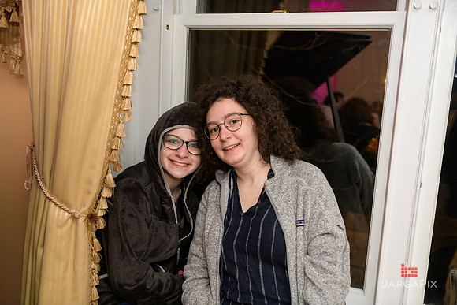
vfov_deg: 36.9
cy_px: 152
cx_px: 228
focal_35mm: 36
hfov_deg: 53.1
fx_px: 457
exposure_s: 1/125
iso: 800
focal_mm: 36
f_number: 3.2
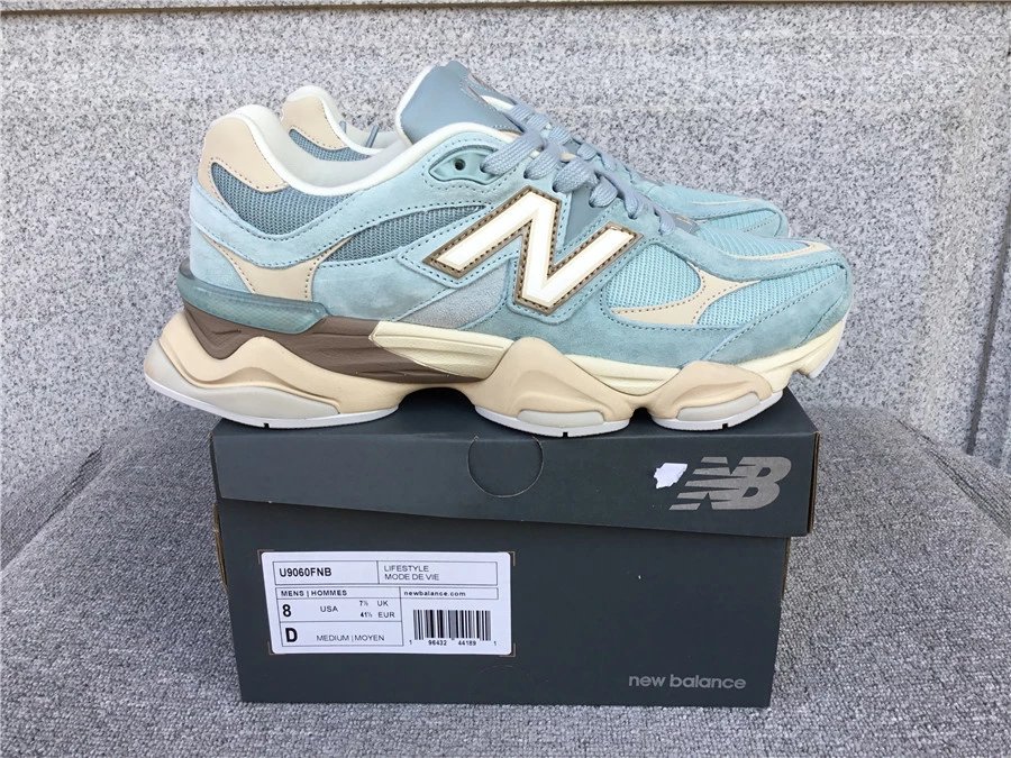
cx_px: 506
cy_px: 379
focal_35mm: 31
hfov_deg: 58.4
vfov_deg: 45.4
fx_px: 905
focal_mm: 3.3
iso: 25
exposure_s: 1/133
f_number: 2.4
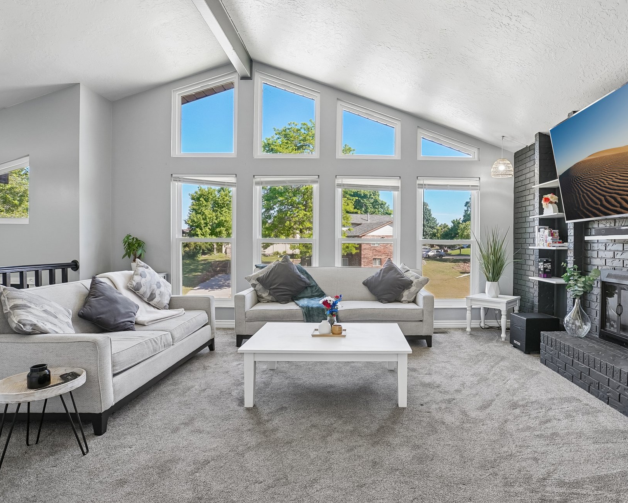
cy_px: 244
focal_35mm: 19
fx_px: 353
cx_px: 359
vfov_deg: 70.8
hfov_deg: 82.8
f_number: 8
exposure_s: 1/60
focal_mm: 16
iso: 400
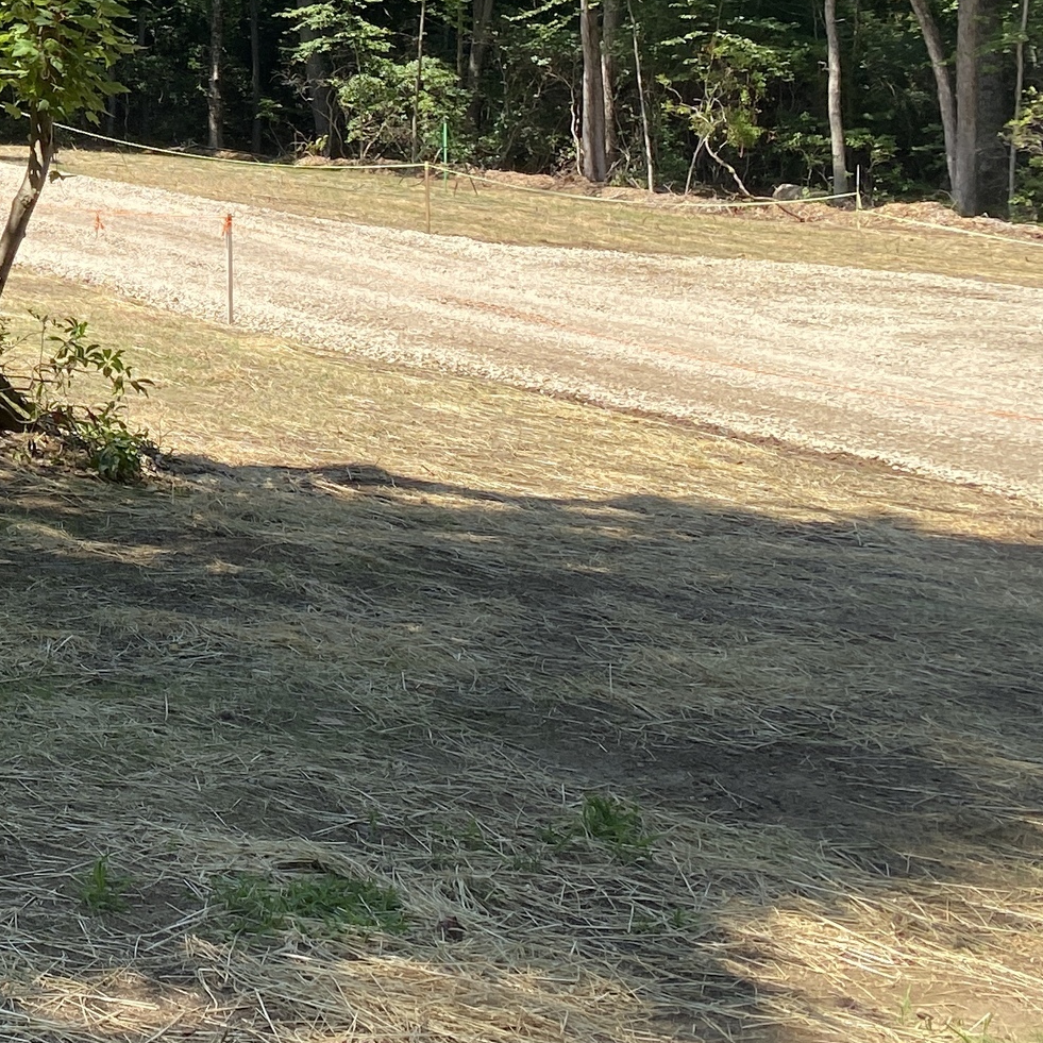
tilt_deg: +0.8
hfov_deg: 20.7
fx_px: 2454
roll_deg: +0.0
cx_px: -494
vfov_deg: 22.9
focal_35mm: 72
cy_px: -33
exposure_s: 1/877
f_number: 1.8
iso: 32
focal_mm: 4.25
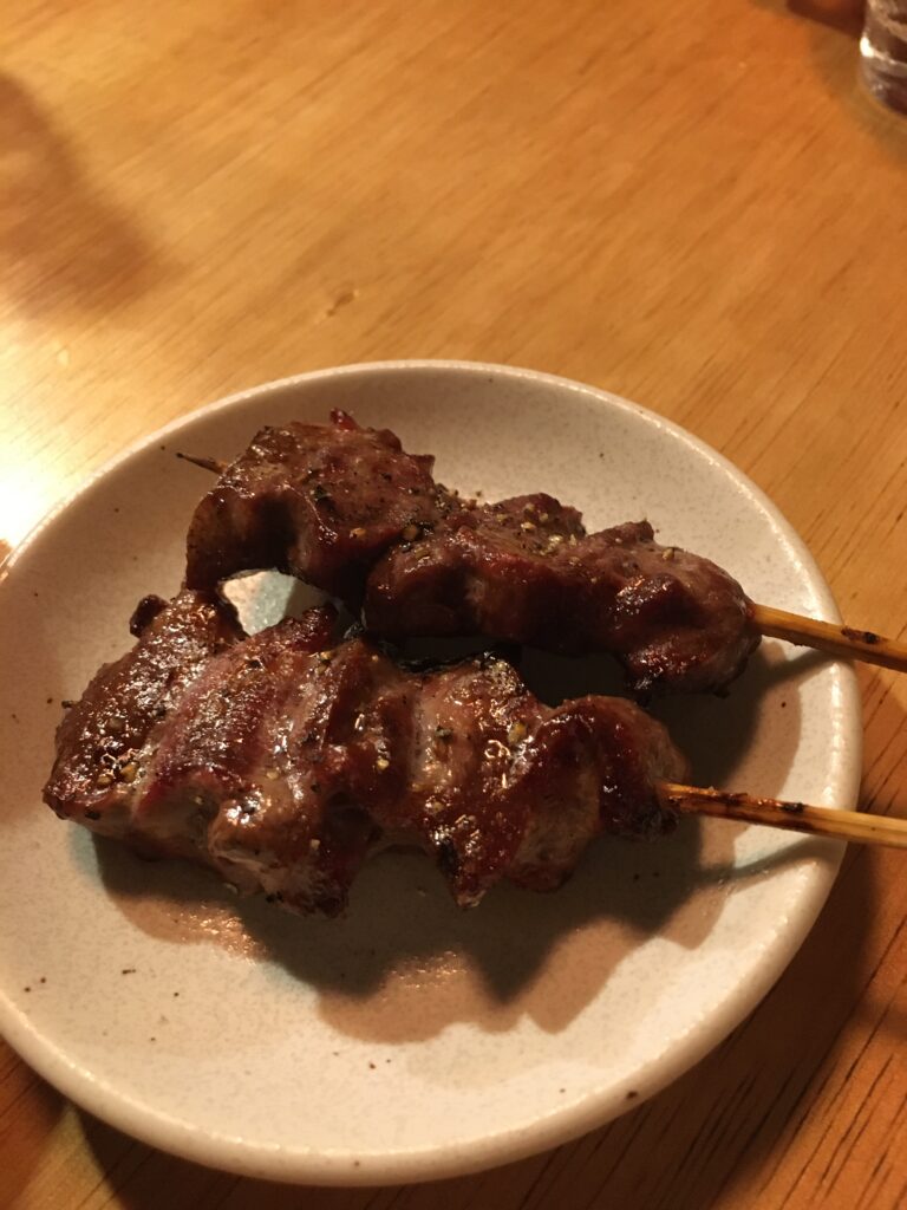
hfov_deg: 48.2
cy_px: 605
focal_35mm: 29
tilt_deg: -52.3
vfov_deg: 61.7
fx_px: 1013
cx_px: 454
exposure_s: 1/15
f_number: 2.2
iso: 250
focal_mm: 4.15
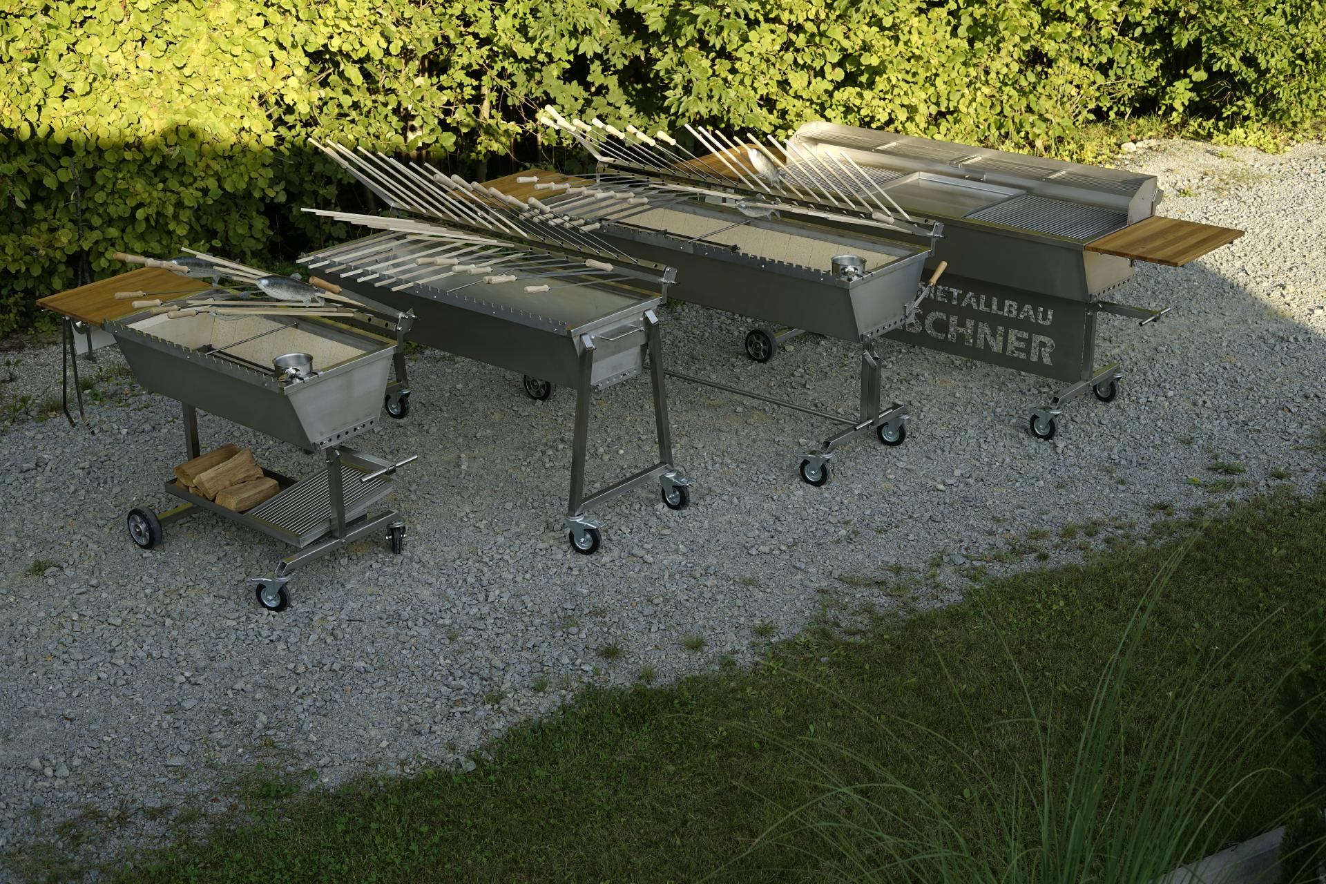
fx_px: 1842
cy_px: 442
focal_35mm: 50
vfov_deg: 27.0
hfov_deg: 39.6
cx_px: 663
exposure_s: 1/100
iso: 64
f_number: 5
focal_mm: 50
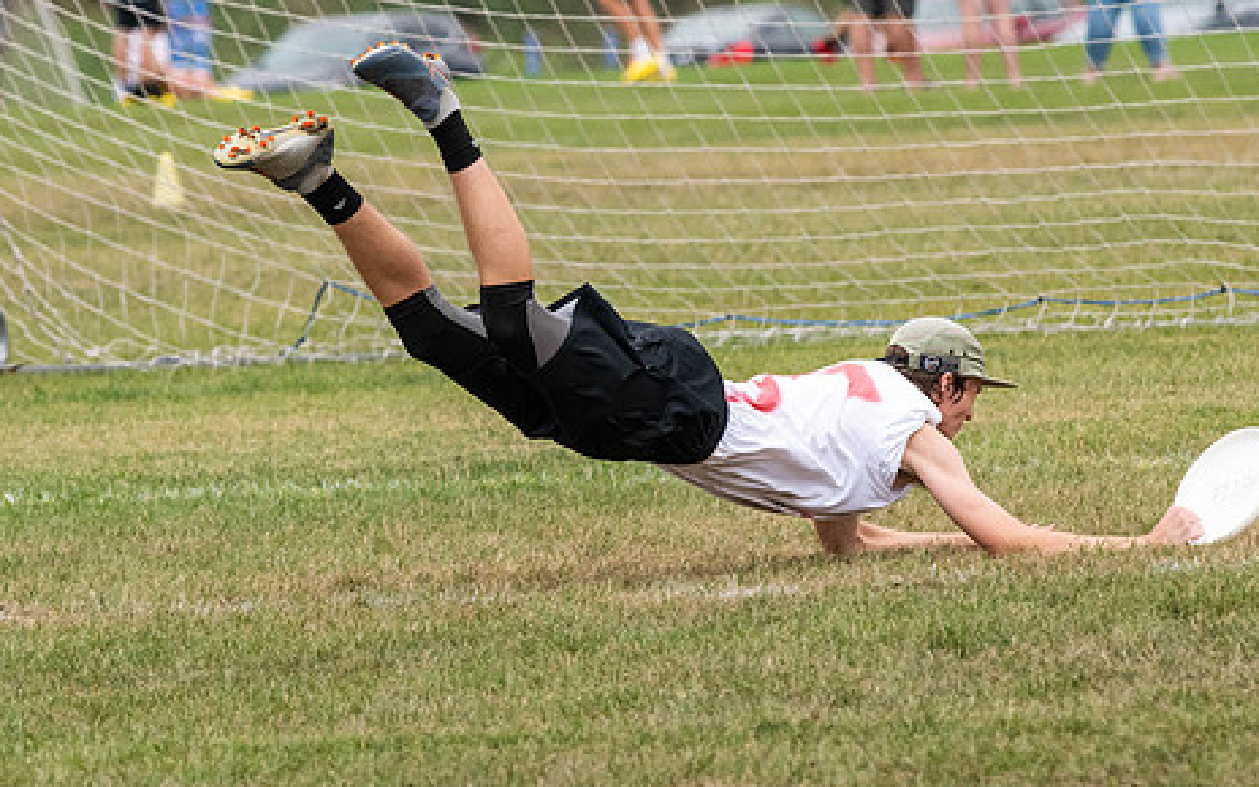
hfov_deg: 3.7
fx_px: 19661
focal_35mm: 573
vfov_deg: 2.3
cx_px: 630
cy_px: 384
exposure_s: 1/2000
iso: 1600
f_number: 9
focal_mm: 300
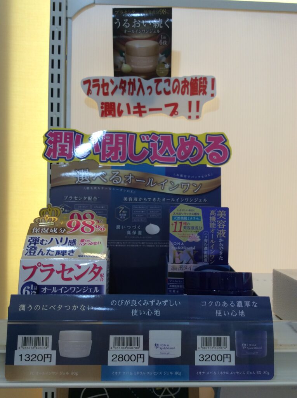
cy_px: 199
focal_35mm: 32
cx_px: 148
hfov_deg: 44.1
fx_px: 367
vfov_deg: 56.9
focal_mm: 3.3
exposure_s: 1/40
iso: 40
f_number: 2.4
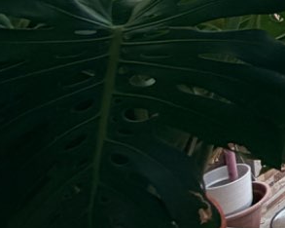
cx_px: 724
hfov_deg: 14.2
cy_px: -123
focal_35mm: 70
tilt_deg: -6.2
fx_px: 590
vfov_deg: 18.9
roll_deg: -0.2
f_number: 2.2
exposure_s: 1/340
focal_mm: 2.22
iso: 50
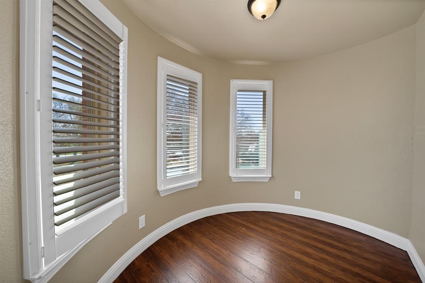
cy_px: 142
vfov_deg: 90.0
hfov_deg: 112.6
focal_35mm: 12
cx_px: 212
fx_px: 142
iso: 640
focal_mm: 12
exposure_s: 1/30
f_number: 9
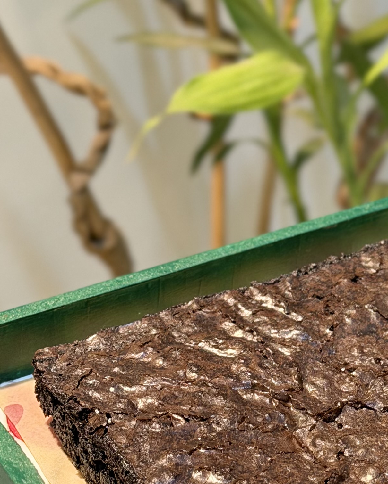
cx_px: 421
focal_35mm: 125
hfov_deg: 12.2
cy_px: 215
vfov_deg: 15.4
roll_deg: +0.1
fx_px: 1794
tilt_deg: -33.2
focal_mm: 6.76
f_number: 1.78
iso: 250
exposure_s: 1/50
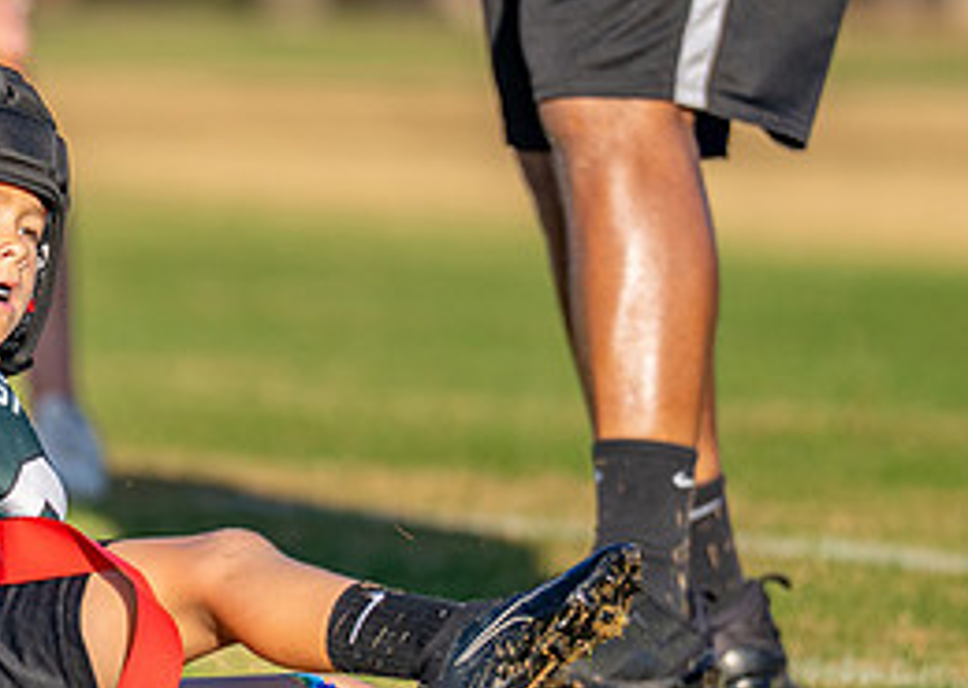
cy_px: 500
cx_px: -66
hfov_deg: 2.9
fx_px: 19192
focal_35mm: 699
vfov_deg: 2.1
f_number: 2.8
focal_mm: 200
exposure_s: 1/3200
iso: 200
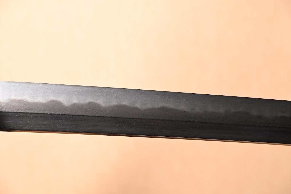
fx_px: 703
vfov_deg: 15.7
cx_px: 146
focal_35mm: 87
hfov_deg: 23.4
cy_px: 97
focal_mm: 58
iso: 100
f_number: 5
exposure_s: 1/2
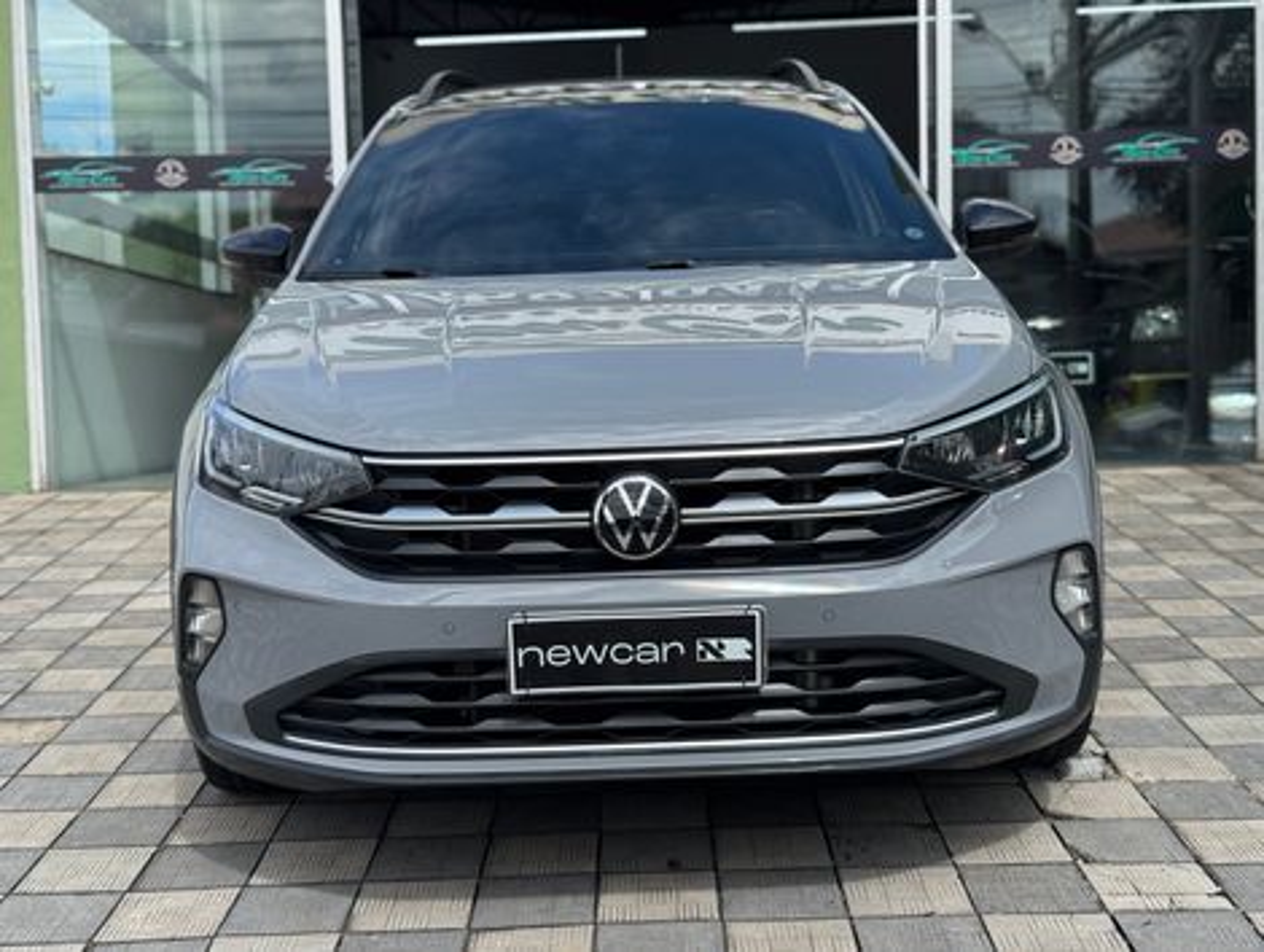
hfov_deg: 39.6
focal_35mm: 48
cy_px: 476
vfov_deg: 30.3
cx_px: 632
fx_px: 1755
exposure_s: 1/3257
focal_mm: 6.76
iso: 64
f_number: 1.78
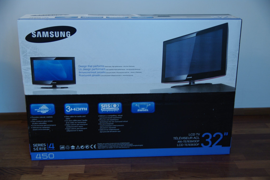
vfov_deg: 28.9
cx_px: 135
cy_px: 90
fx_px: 348
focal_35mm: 46
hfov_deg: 42.4
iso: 400
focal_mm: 31
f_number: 2.8
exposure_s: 1/20
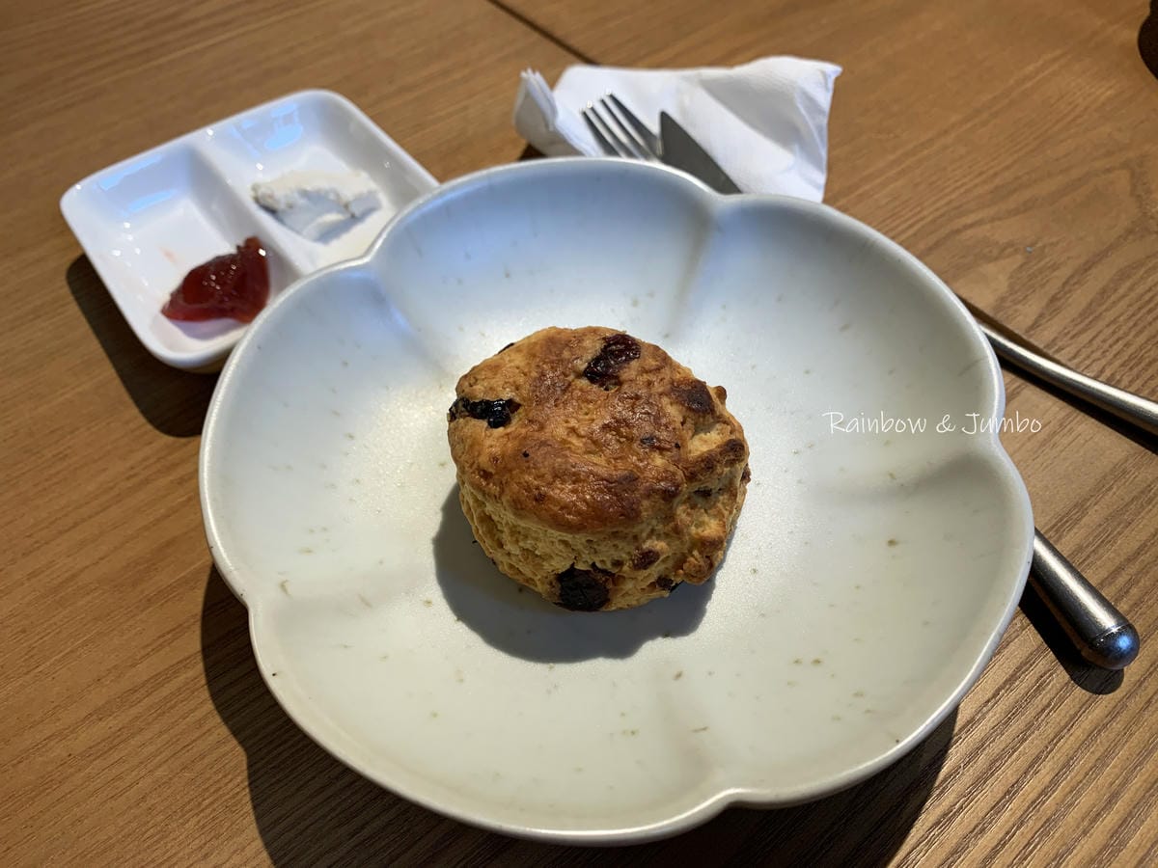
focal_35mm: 26
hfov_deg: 67.3
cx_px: 579
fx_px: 870
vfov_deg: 53.1
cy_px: 434
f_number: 1.8
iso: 80
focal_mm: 4.25
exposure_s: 1/120
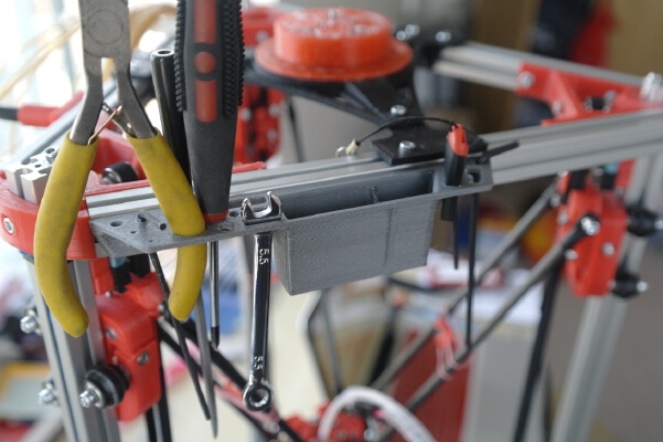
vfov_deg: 35.0
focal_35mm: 38
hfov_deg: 50.7
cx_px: 332
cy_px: 221
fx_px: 699
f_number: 4
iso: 320
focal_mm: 25
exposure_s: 1/45
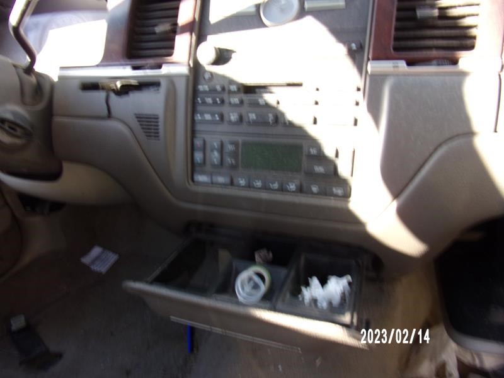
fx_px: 349
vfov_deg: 56.8
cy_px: 189
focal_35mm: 24
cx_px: 252
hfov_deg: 71.6
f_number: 3.3
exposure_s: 1/34
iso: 82
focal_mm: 4.3
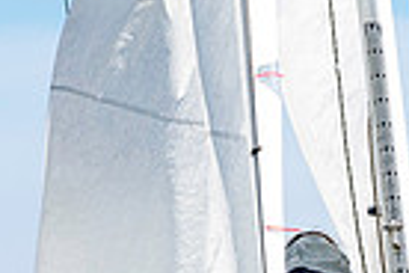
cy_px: 593
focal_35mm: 719
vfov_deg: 1.9
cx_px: 471
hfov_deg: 2.9
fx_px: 8168
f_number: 5.6
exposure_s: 1/2000
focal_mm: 145
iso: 320
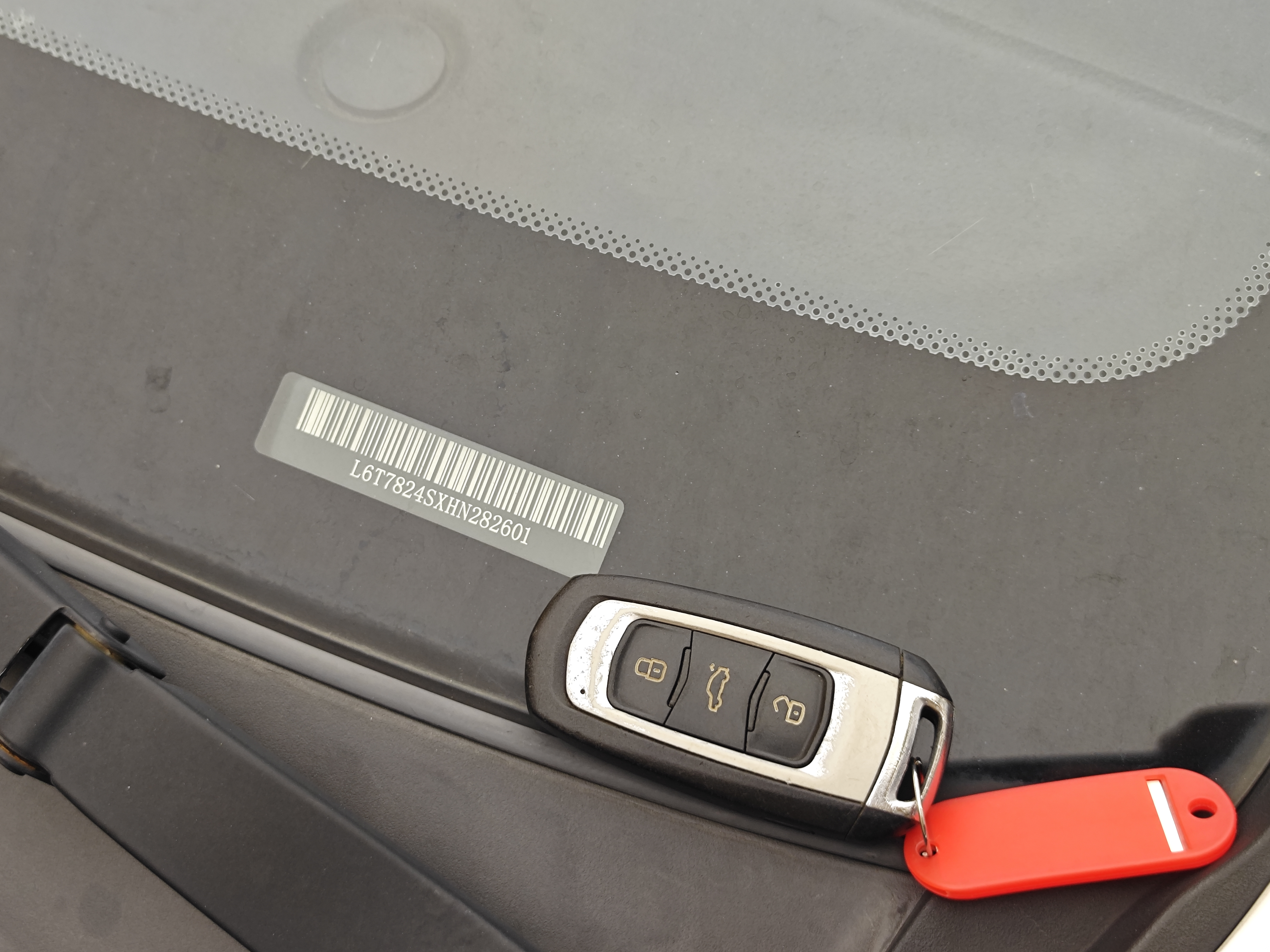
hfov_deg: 37.5
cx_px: 584
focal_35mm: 51
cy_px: 450
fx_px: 1871
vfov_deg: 28.6
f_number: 1.9
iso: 250
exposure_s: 1/100
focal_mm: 8.7
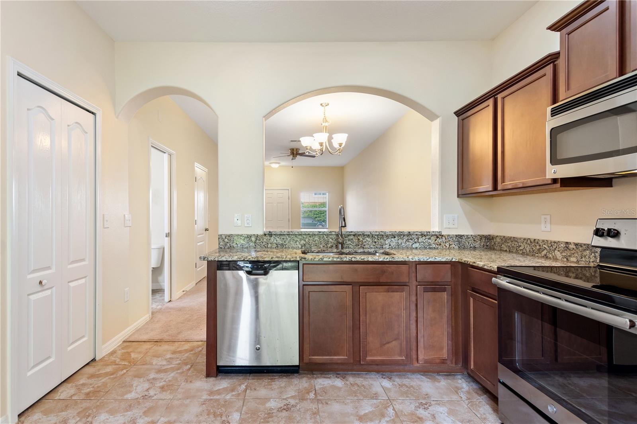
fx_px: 265
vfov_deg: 77.3
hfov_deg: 100.4
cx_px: 318
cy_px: 212
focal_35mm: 15
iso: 400
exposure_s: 1/3
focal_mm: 10
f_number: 4.5
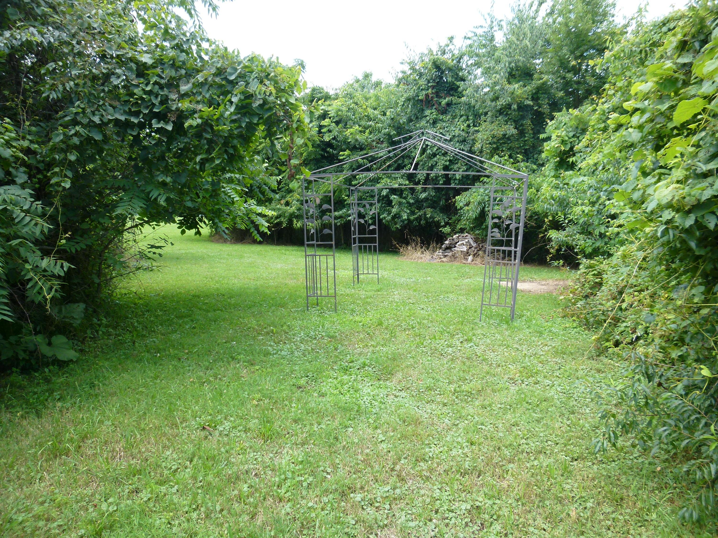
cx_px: 359
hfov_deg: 71.6
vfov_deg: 56.8
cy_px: 269
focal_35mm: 24
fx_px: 498
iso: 100
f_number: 3.2
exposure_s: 1/200
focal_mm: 4.3
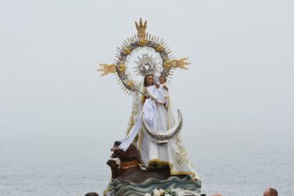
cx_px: 150
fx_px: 731
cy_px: 94
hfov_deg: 22.7
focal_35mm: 90
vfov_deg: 15.3
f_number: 9
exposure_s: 1/320
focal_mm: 55
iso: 100
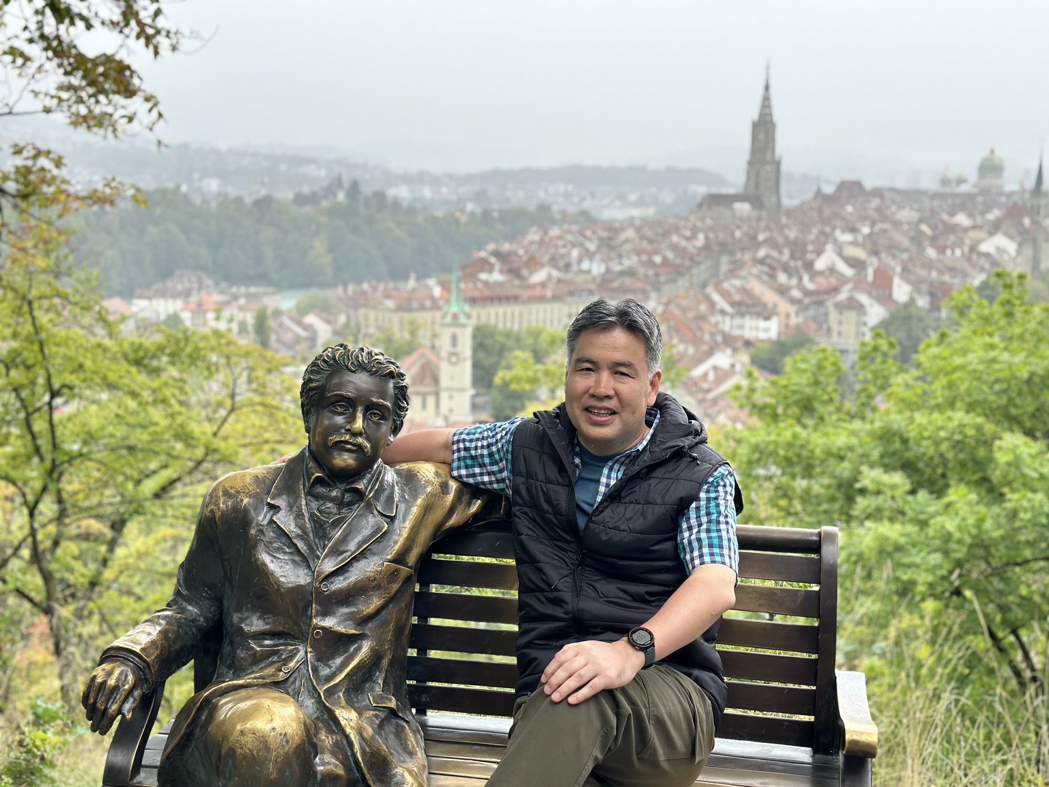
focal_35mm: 48
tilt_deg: -7.4
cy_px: 394
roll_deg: -1.2
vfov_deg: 30.3
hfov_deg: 39.7
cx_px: 524
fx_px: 1455
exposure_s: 1/458
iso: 80
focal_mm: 6.86
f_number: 1.78
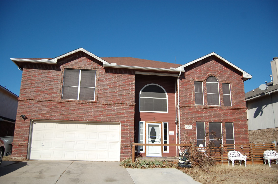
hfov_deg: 67.5
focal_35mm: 27
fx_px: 208
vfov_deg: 47.8
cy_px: 92
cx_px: 139
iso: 200
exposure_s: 1/2500
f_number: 3.5
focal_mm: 18
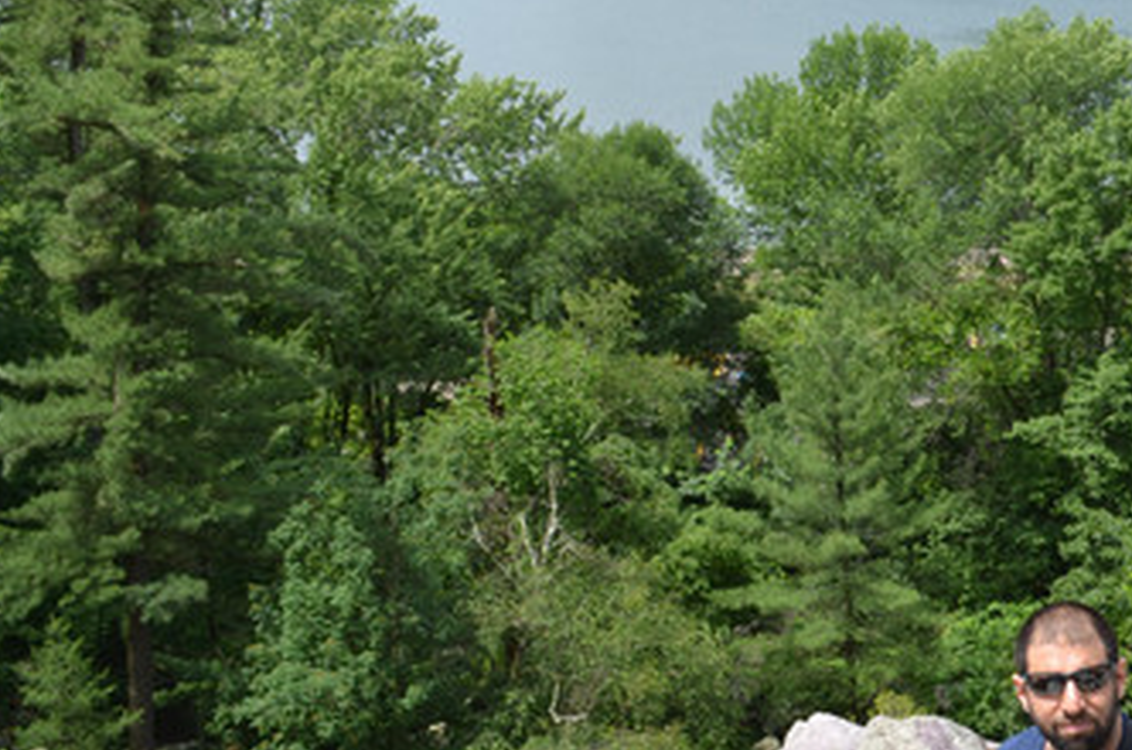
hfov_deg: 36.9
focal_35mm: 52
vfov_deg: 25.8
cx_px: 904
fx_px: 1632
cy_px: 274
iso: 100
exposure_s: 1/125
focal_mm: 18
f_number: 8
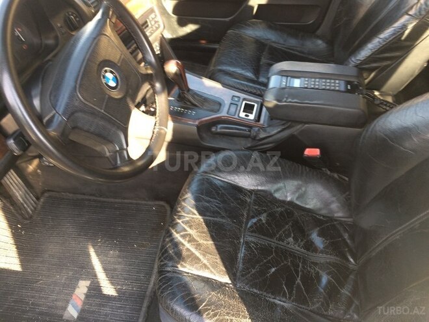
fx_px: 359
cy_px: 161
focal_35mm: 29
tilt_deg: -47.9
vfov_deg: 48.2
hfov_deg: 61.7
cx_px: 214
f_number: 2.2
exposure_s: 1/50
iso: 40
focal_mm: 4.15
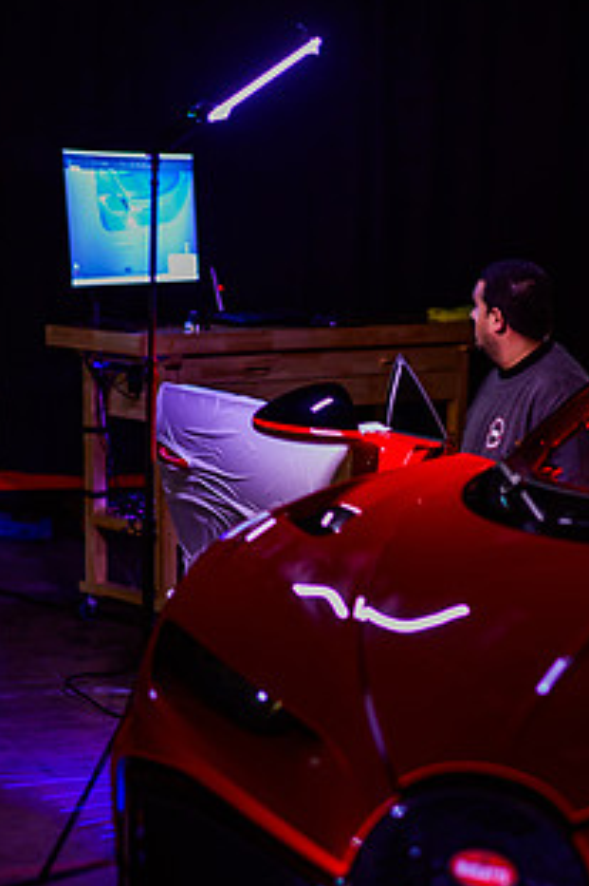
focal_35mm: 84
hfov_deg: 16.2
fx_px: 2064
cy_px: 630
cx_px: 415
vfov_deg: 24.0
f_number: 1.4
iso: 1600
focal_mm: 58
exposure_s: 1/30
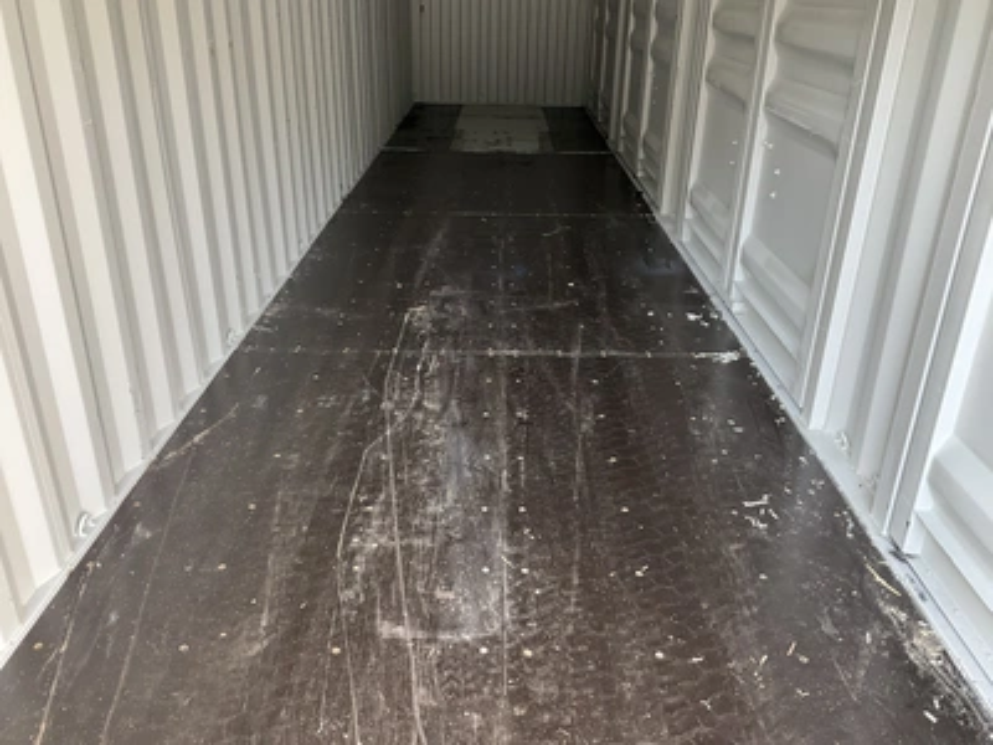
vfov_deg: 48.2
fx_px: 832
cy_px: 372
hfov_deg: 61.7
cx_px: 496
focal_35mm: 29
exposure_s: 1/122
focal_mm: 3
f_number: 1.8
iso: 64
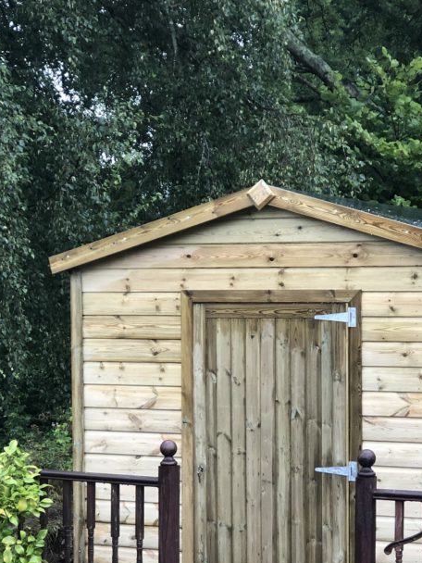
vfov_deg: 20.4
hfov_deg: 15.3
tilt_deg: -2.0
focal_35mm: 96
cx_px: 315
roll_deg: -0.1
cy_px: 369
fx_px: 1560
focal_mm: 6.6
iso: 25
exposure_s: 1/30
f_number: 2.8
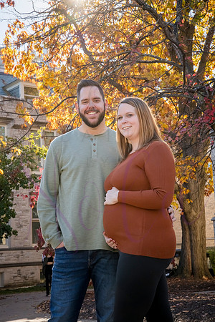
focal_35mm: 72
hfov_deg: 18.9
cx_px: 108
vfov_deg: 28.1
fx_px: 645
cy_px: 161
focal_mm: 72
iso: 640
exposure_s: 1/160
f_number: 18
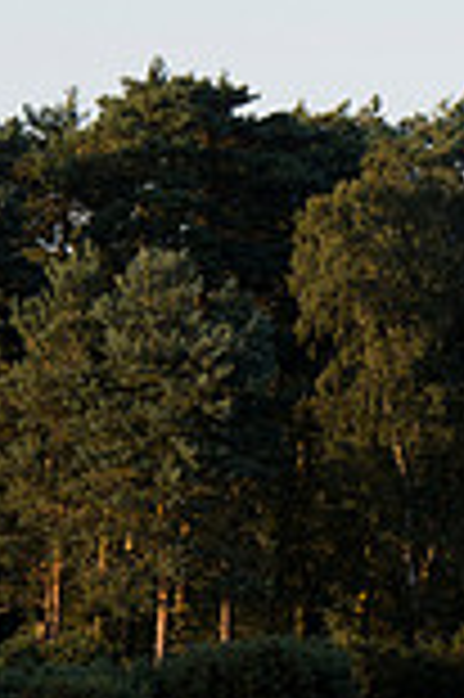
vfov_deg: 4.5
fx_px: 8835
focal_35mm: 456
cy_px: 520
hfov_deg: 3.0
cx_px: 1221
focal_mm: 122
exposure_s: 1/125
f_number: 7.1
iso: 200
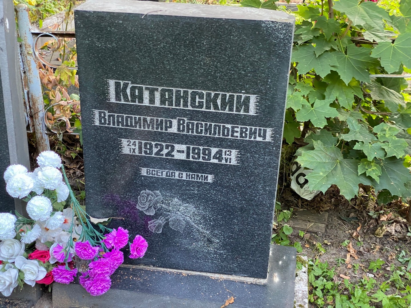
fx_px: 617
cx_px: 206
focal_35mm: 52
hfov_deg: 36.8
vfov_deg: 28.0
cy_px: 154
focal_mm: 6
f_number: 2
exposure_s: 1/67
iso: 160
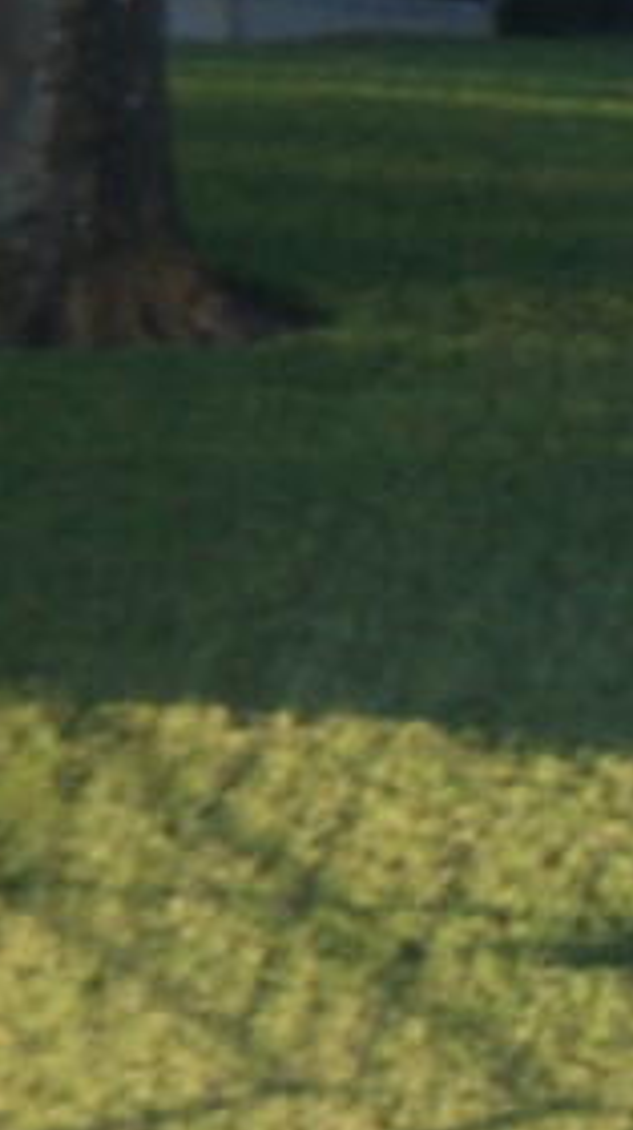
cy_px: 125
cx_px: 5592
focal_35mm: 1180
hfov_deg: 1.0
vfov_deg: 1.8
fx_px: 35296
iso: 160
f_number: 5.6
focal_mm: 70
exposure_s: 1/125
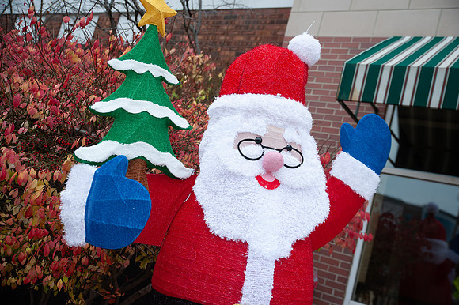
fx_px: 484
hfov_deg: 50.7
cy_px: 152
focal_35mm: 38
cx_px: 230
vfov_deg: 35.0
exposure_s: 1/160
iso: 640
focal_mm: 38
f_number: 3.5
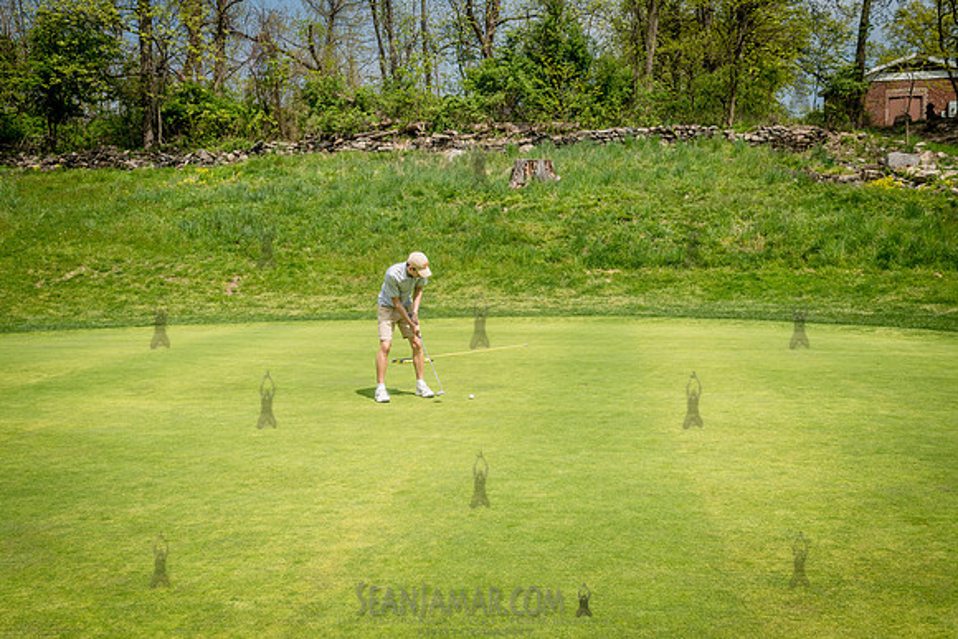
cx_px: 479
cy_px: 320
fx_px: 932
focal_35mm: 35
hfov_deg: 54.4
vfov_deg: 37.9
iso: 200
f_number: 7.1
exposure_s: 1/640
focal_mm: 35
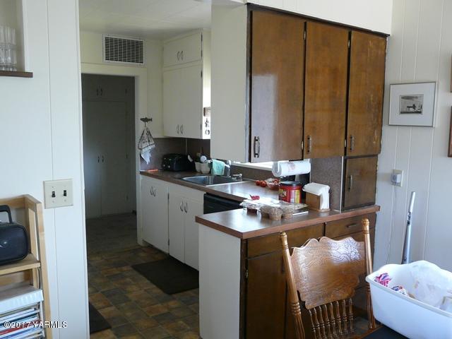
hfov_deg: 58.4
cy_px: 170
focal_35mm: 31
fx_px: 405
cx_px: 226
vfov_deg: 45.4
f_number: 2.8
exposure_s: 1/20
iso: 200
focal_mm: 5.1
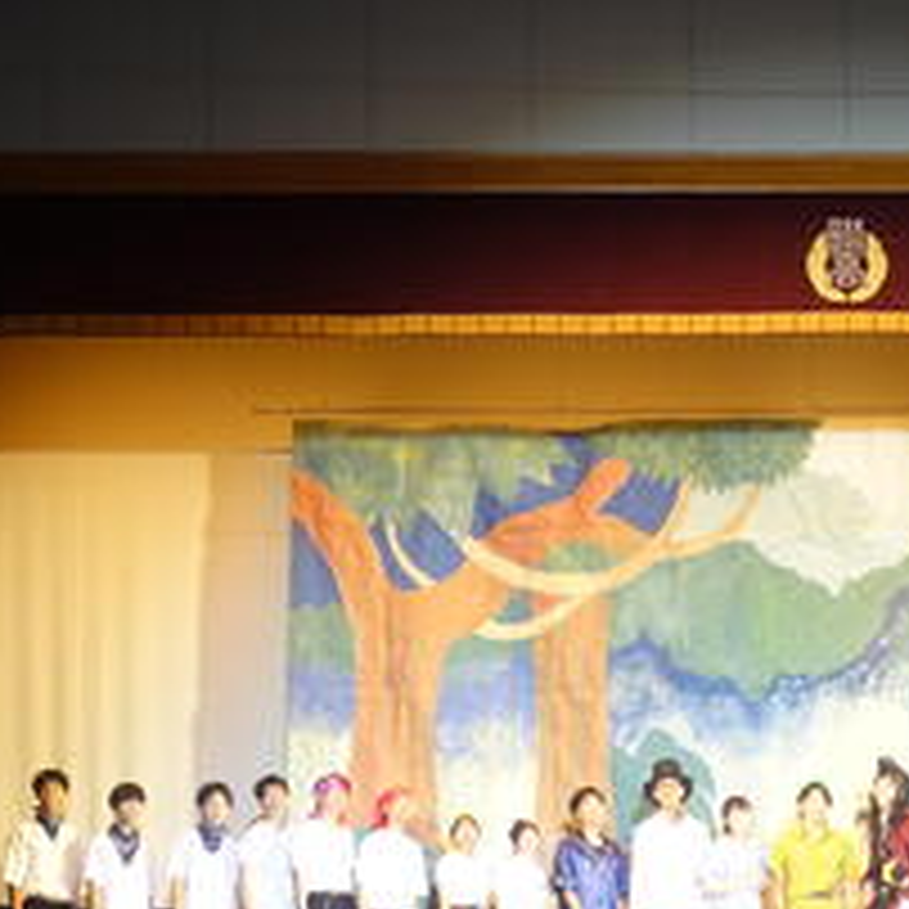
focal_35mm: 118
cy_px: 520
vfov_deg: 14.8
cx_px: 652
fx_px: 3506
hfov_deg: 14.7
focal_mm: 25.7
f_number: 2.8
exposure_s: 1/13
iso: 800
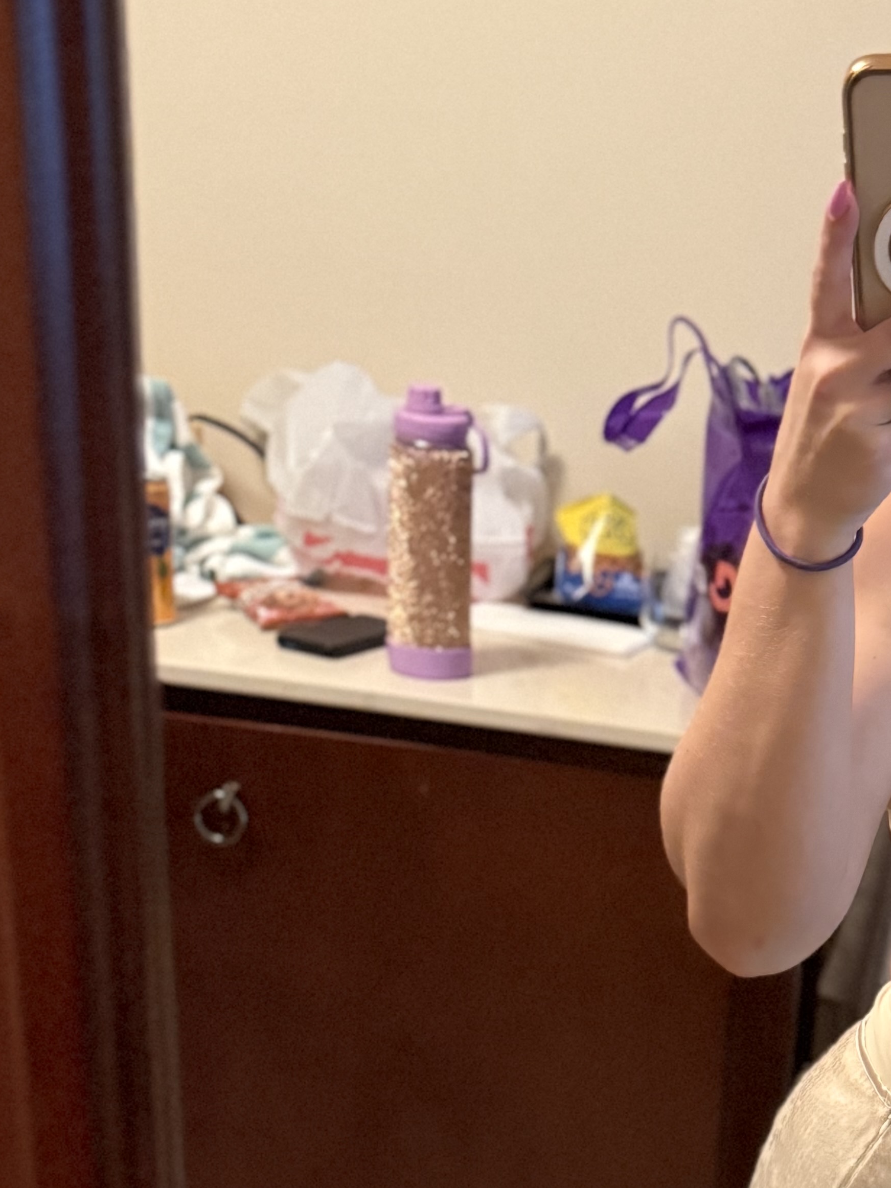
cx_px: 992
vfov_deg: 30.4
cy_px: 1189
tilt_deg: -26.9
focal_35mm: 59
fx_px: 2025
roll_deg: -8.8
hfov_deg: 23.2
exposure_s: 1/40
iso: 800
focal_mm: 6.76
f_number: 1.78
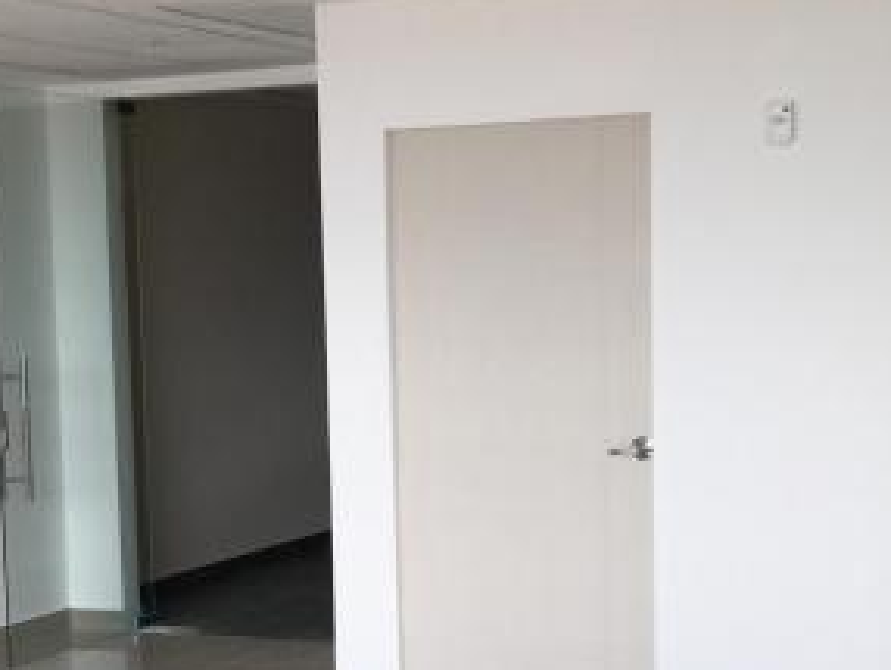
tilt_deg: -7.8
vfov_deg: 18.0
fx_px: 2087
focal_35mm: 81
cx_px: 280
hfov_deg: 24.0
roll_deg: +0.9
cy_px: 598
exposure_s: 1/30
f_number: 2.2
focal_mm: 4.15
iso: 32
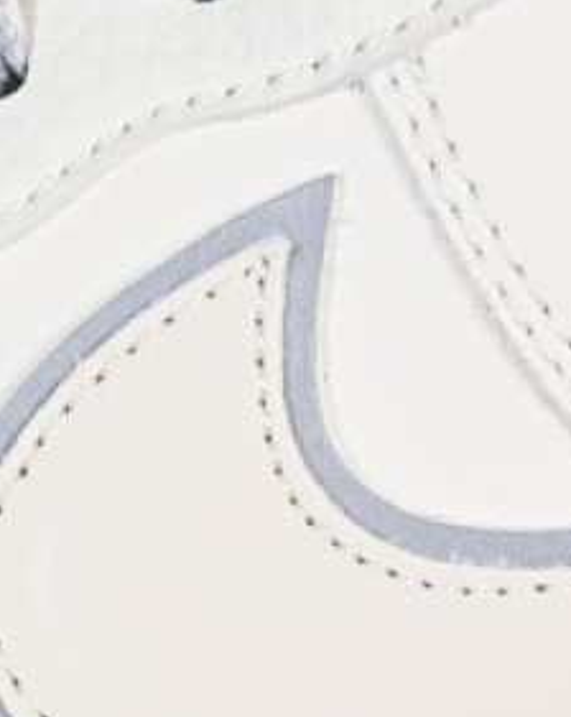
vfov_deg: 7.1
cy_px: 648
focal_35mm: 271
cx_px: 314
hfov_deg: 5.7
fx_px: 5737
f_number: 7.1
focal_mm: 50
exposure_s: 1/80
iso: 160
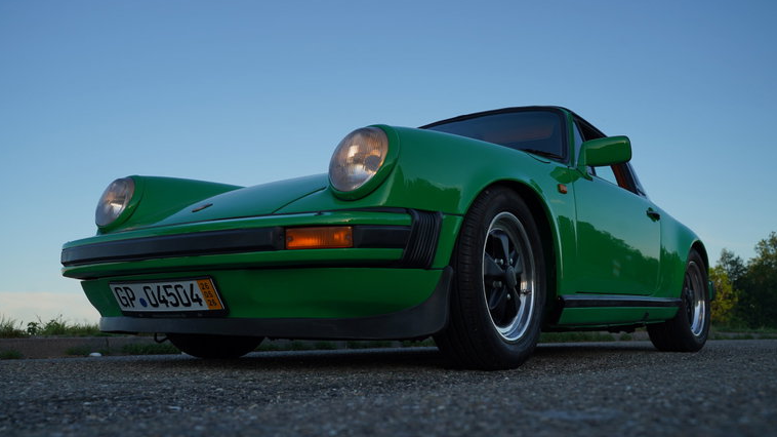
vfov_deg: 33.7
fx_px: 721
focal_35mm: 35
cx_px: 386
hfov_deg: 56.6
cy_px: 224
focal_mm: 33
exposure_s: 1/250
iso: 100
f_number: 5.6
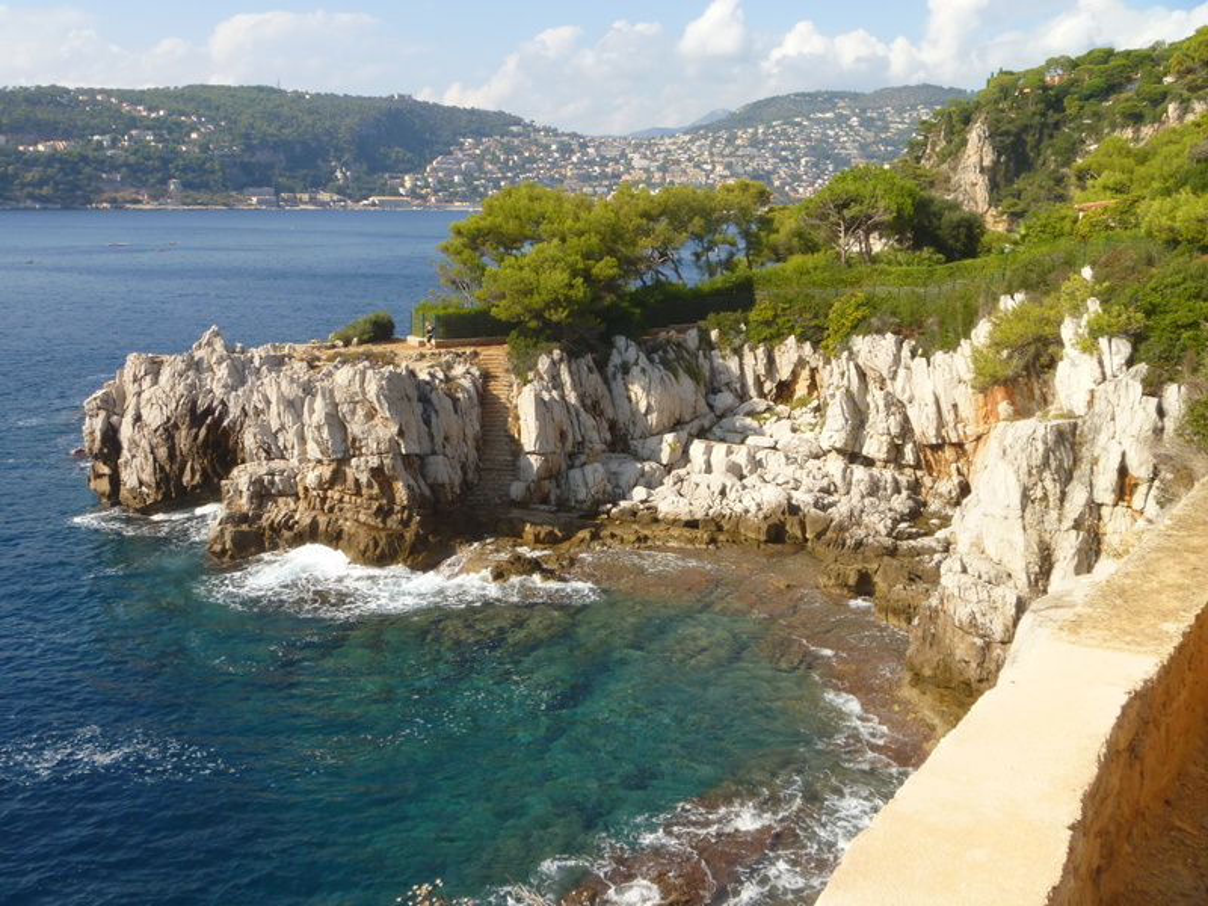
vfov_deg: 40.7
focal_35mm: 35
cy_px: 453
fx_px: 1221
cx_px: 604
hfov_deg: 52.6
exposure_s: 1/200
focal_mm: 6.3
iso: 80
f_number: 5.6
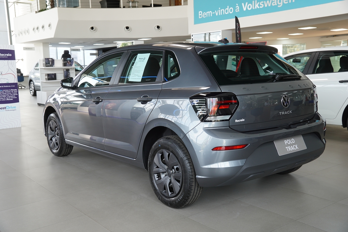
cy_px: 116
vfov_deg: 35.5
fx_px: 363
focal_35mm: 38
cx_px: 174
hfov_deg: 51.3
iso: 160
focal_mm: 25
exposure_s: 1/60
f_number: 4
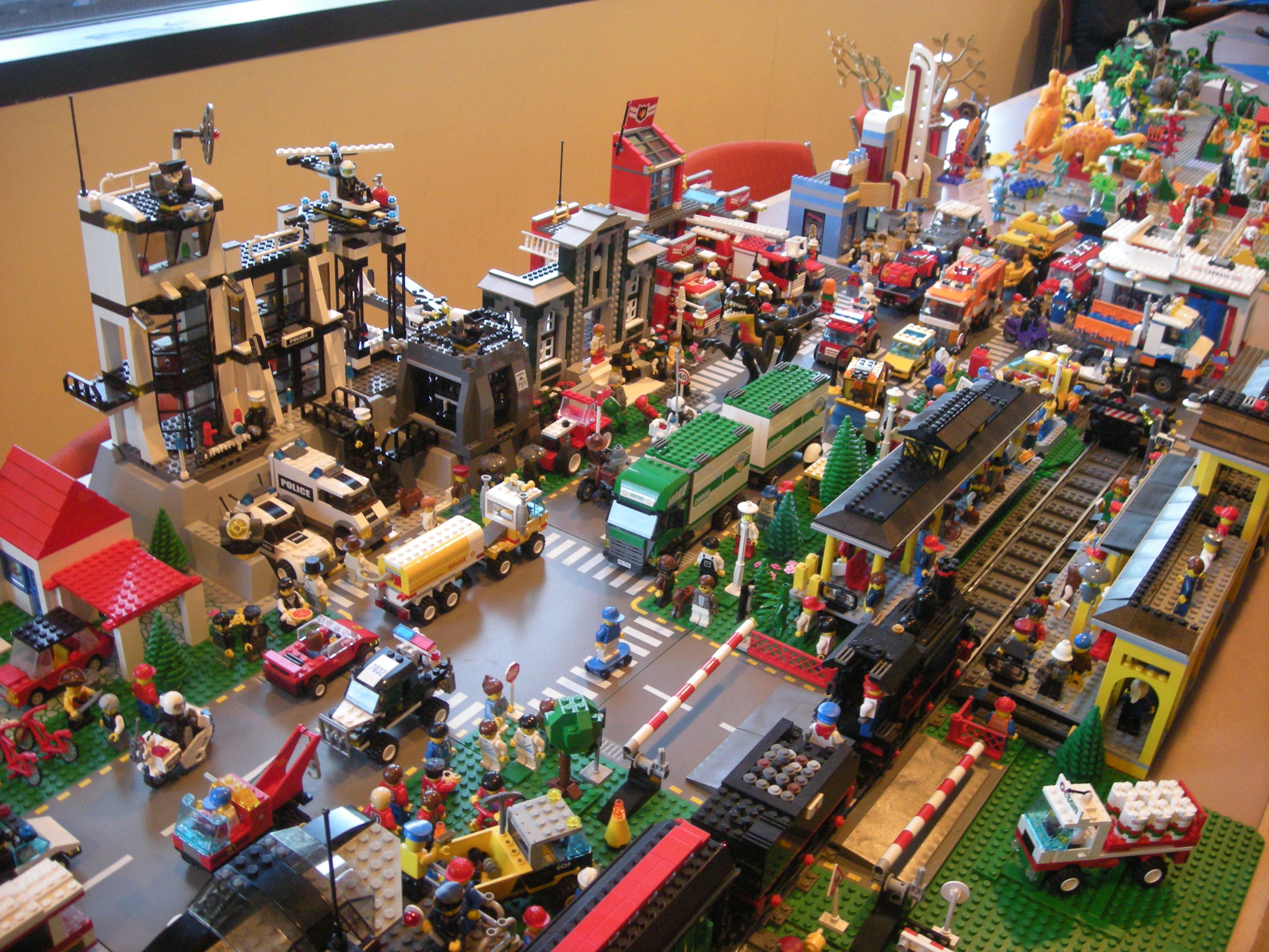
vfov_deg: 40.7
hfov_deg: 52.6
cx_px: 634
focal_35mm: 35
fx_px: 1283
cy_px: 476
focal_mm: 5.7
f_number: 2.8
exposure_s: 1/8
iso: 241
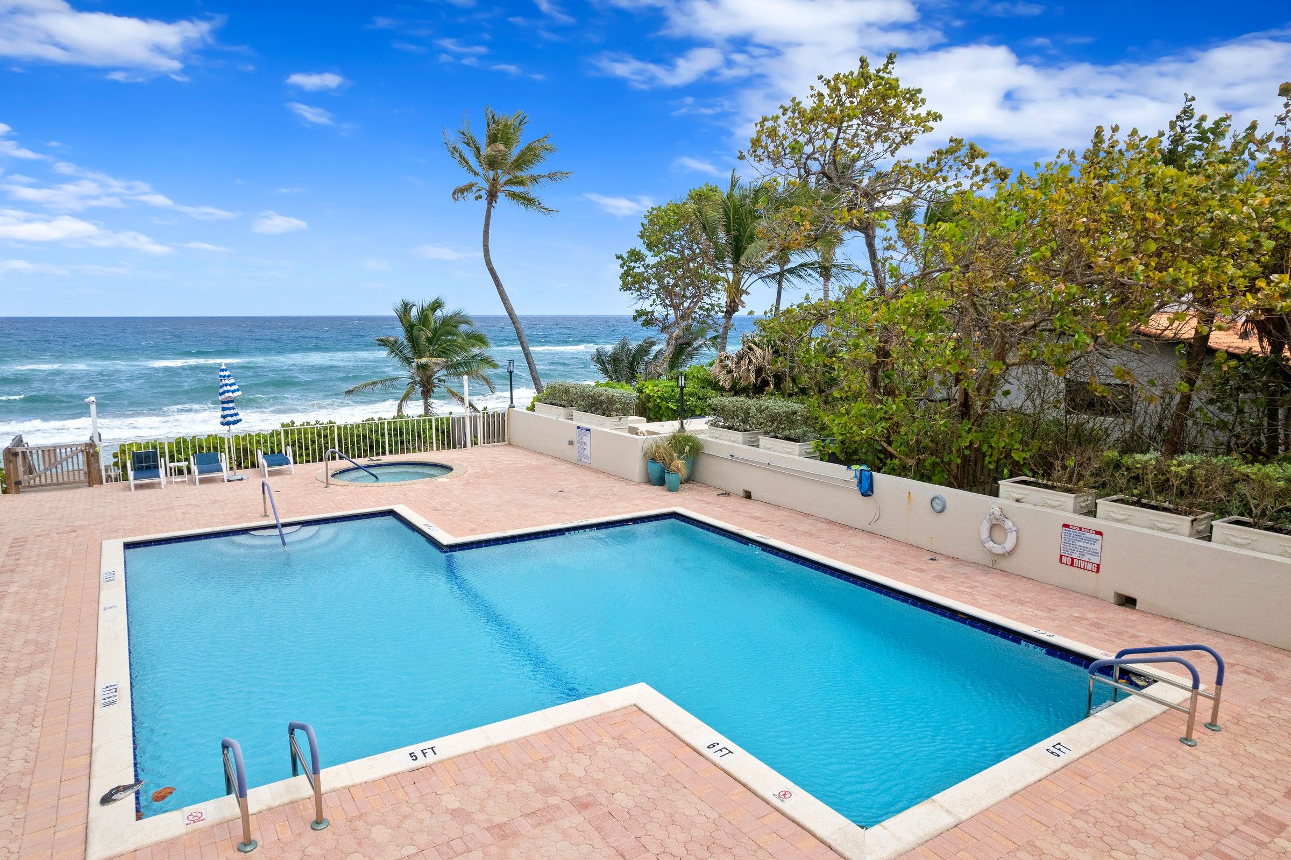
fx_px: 789
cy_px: 430
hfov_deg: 78.6
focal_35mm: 22
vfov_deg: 57.2
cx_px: 646
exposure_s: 1/500
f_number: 2.8
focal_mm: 8.38
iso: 100
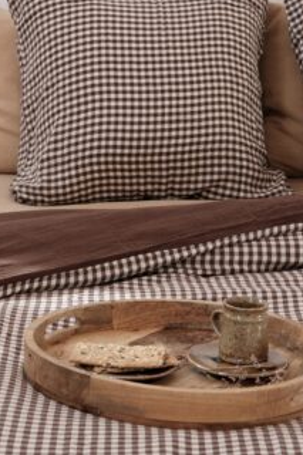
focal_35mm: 149
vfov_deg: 13.8
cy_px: 178
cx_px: 26
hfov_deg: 9.2
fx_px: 1883
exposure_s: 1/52
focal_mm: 35
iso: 1600
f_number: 4
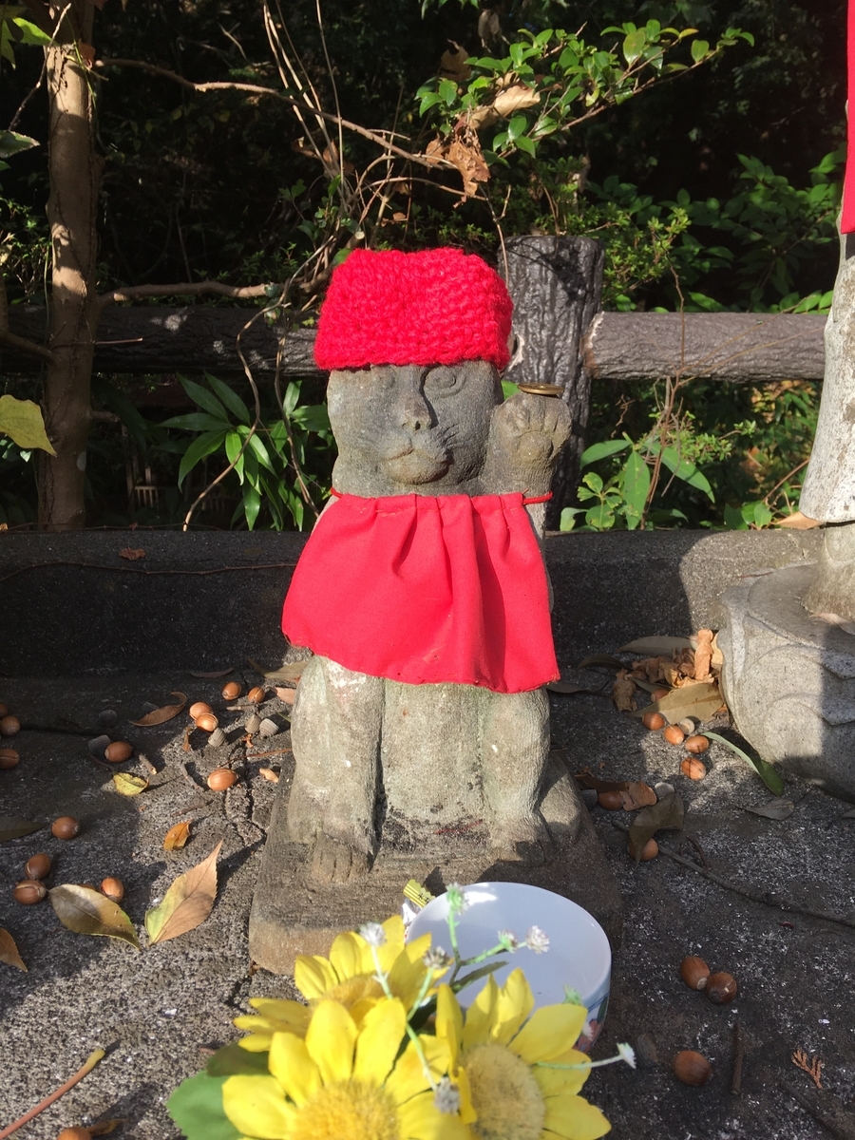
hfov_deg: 48.2
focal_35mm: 29
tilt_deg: -20.6
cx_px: 428
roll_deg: -1.0
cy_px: 570
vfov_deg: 61.7
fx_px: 955
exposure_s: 1/299
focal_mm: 4.15
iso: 25
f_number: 2.2
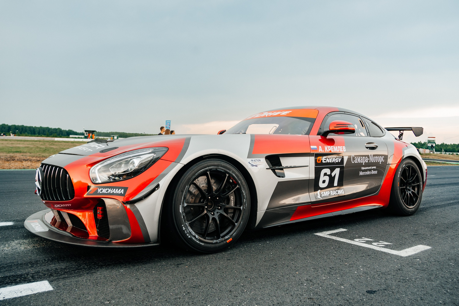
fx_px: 343
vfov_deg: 48.0
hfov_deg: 67.5
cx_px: 241
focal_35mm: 27
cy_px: 144
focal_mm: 24
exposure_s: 1/125
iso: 250
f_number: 4.5
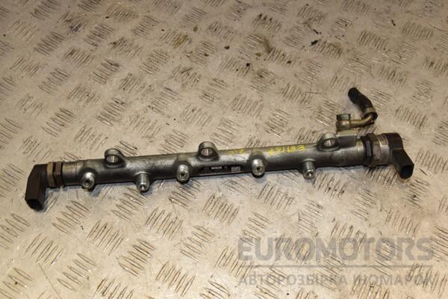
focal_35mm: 42
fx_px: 523
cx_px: 224
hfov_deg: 46.4
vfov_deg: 31.9
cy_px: 150
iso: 800
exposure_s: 1/200
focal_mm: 28
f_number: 9
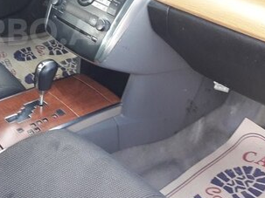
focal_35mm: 61
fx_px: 467
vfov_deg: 23.6
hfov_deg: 30.3
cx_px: 26
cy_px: 32
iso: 125
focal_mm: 3.7
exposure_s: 1/33
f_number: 1.9
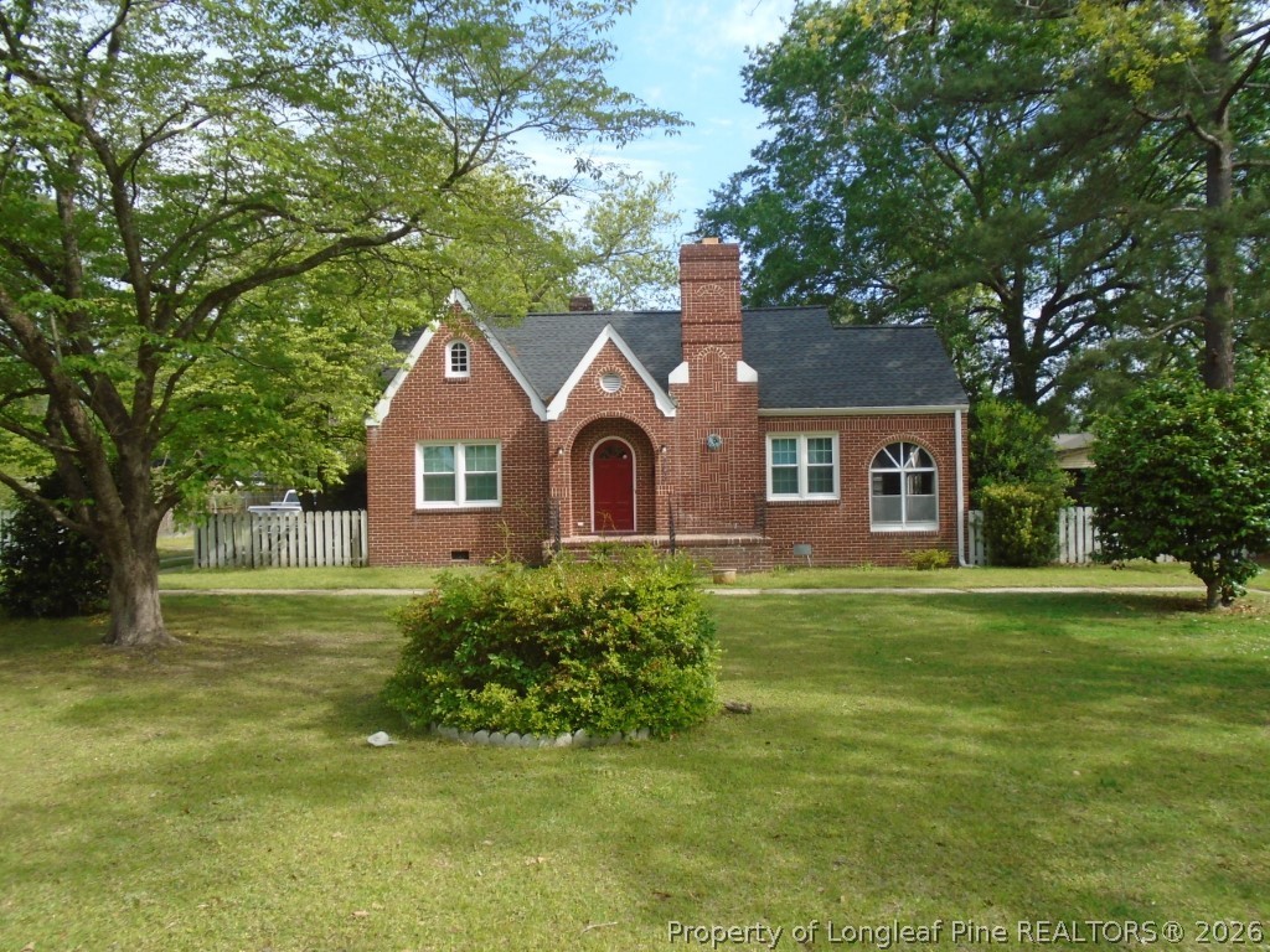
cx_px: 635
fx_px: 954
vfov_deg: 53.1
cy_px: 476
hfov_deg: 67.3
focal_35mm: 26
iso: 100
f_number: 3.2
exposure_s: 1/500
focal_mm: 4.6
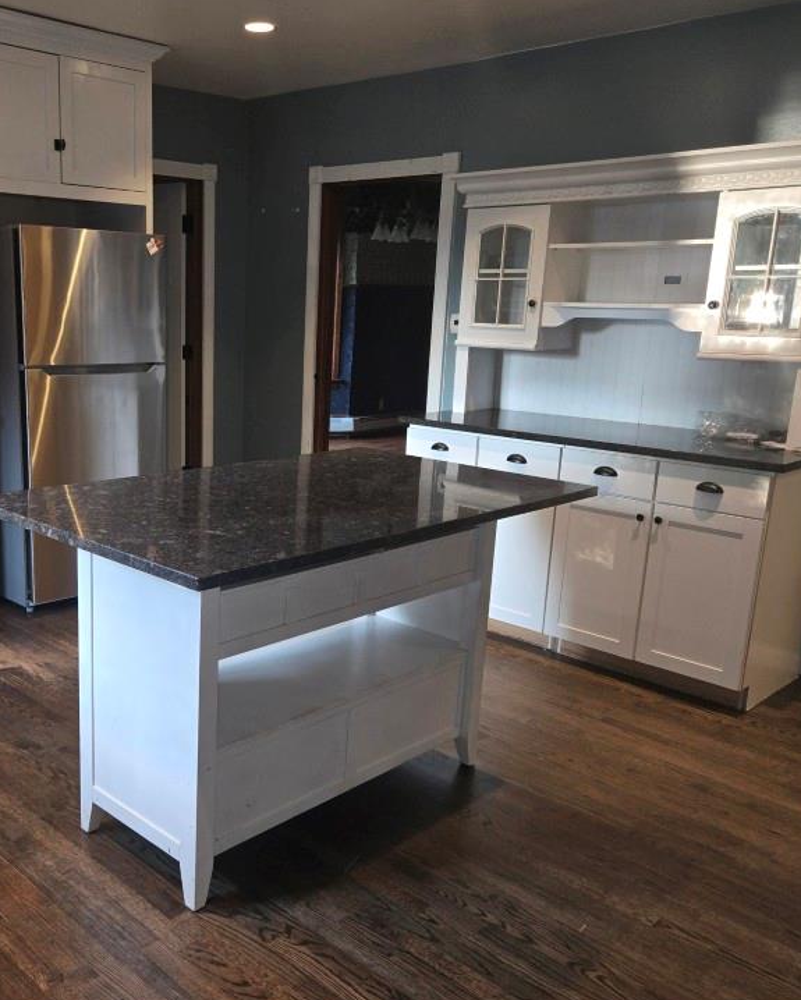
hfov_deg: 45.0
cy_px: 529
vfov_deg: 55.6
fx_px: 948
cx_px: 256
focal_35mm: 32
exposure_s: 1/40
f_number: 1.8
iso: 125
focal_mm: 5.4
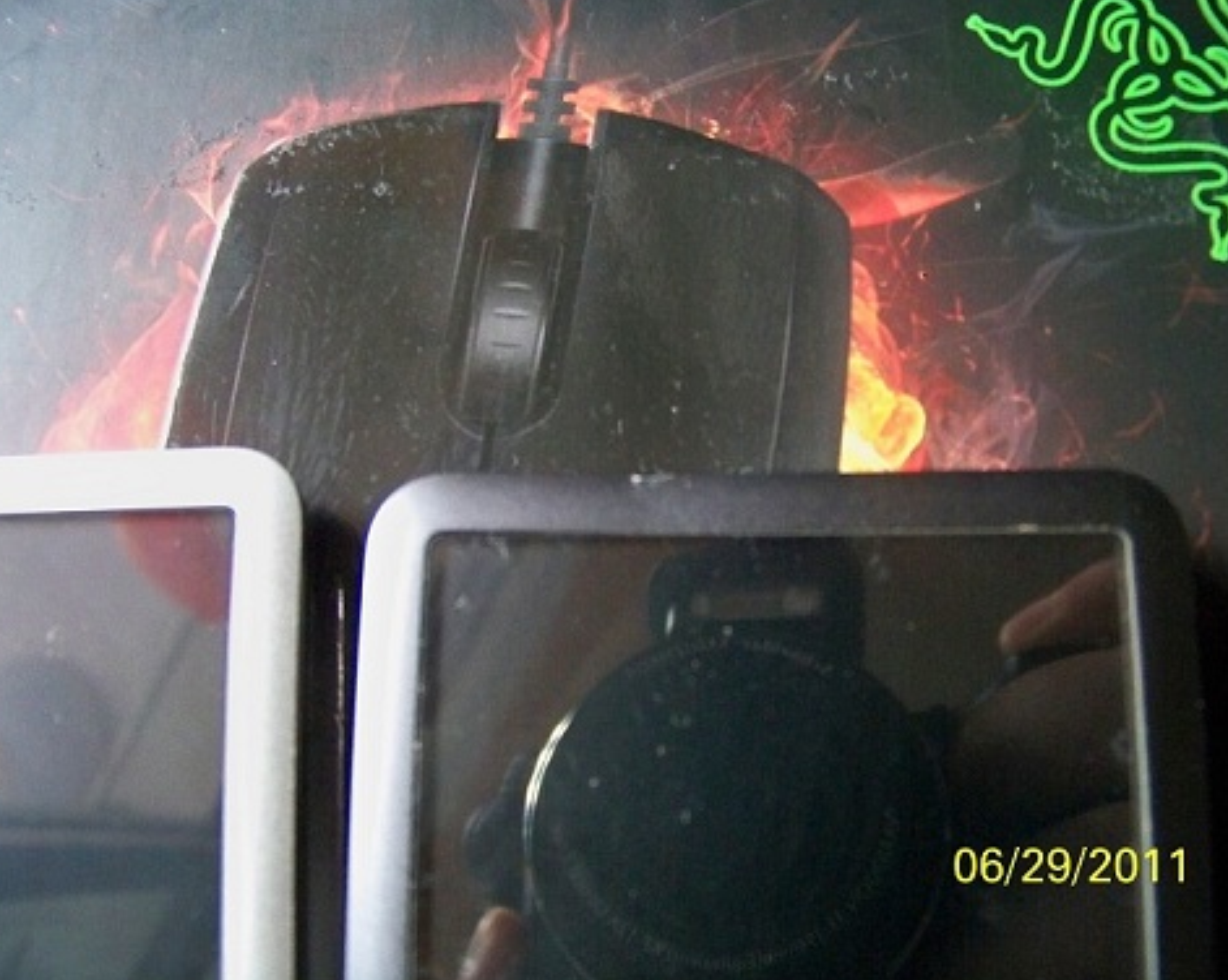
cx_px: 627
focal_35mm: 35
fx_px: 1271
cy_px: 493
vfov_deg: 42.2
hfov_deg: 51.6
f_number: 2.8
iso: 800
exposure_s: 1/30
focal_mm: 5.85
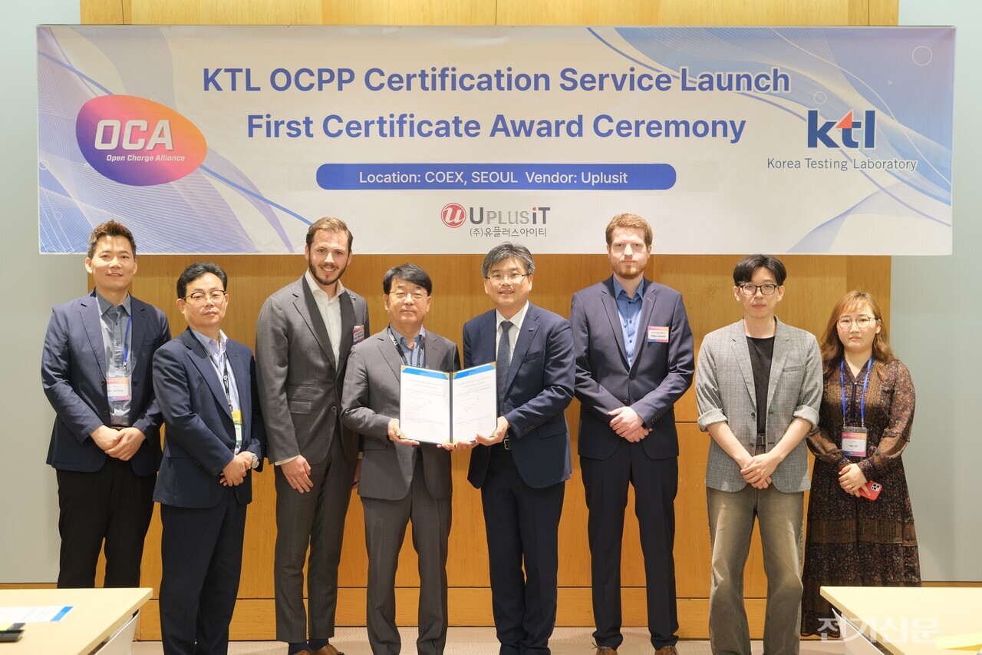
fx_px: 1391
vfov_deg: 26.5
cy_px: 328
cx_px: 491
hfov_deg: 38.9
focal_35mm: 51
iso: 320
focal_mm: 34.2
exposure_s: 1/3.5
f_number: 4
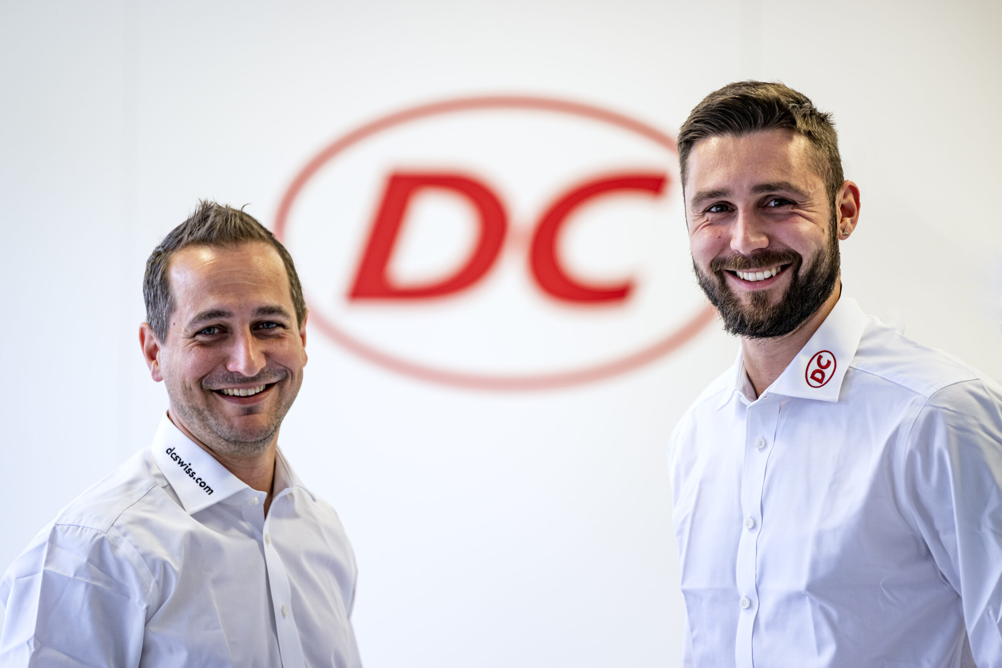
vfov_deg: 6.9
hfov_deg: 10.3
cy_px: 334
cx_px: 501
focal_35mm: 200
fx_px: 5567
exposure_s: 1/250
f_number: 2.8
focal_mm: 200
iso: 400
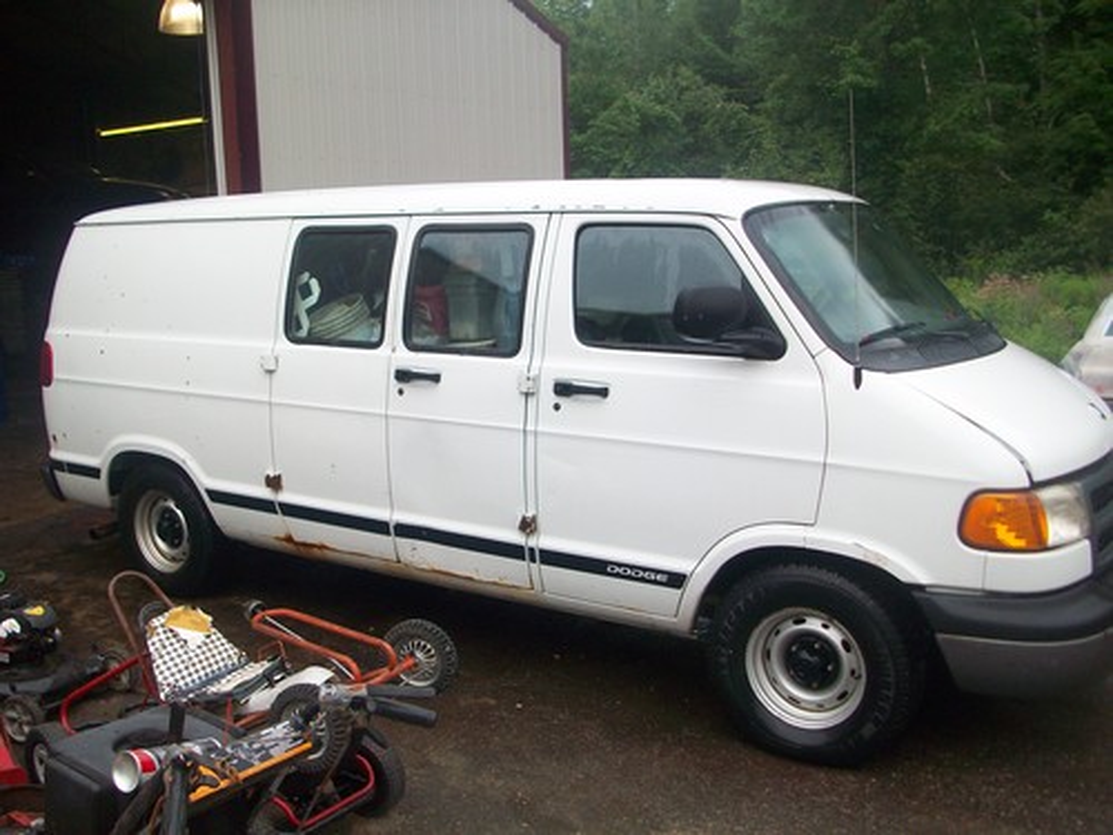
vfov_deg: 41.8
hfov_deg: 54.0
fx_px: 1093
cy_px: 418
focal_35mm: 34
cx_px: 556
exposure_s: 1/287
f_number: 2.8
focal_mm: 5.7
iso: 80
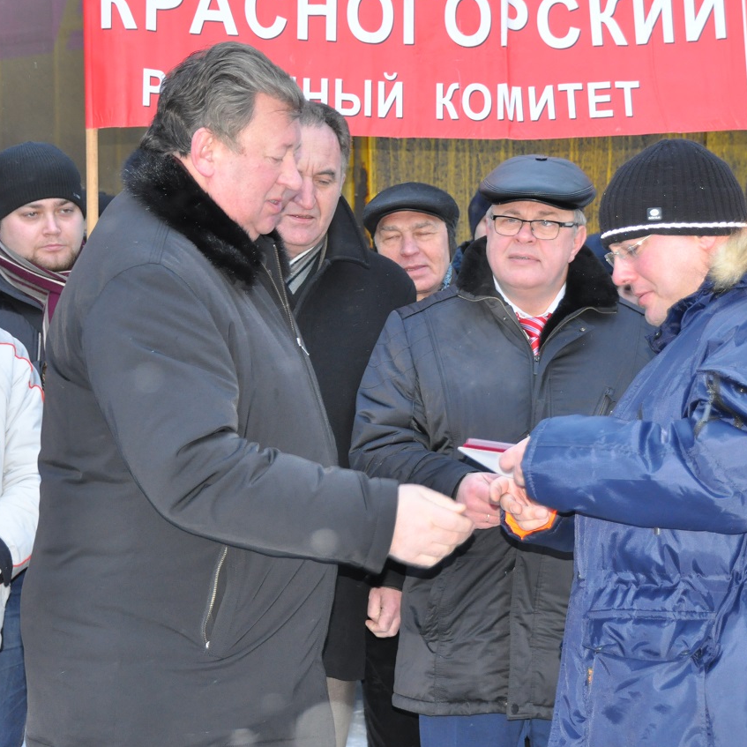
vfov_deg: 14.5
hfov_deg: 14.5
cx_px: 408
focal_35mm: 120
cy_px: 371
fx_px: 2930
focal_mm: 62
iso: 800
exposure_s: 1/60
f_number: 4.8
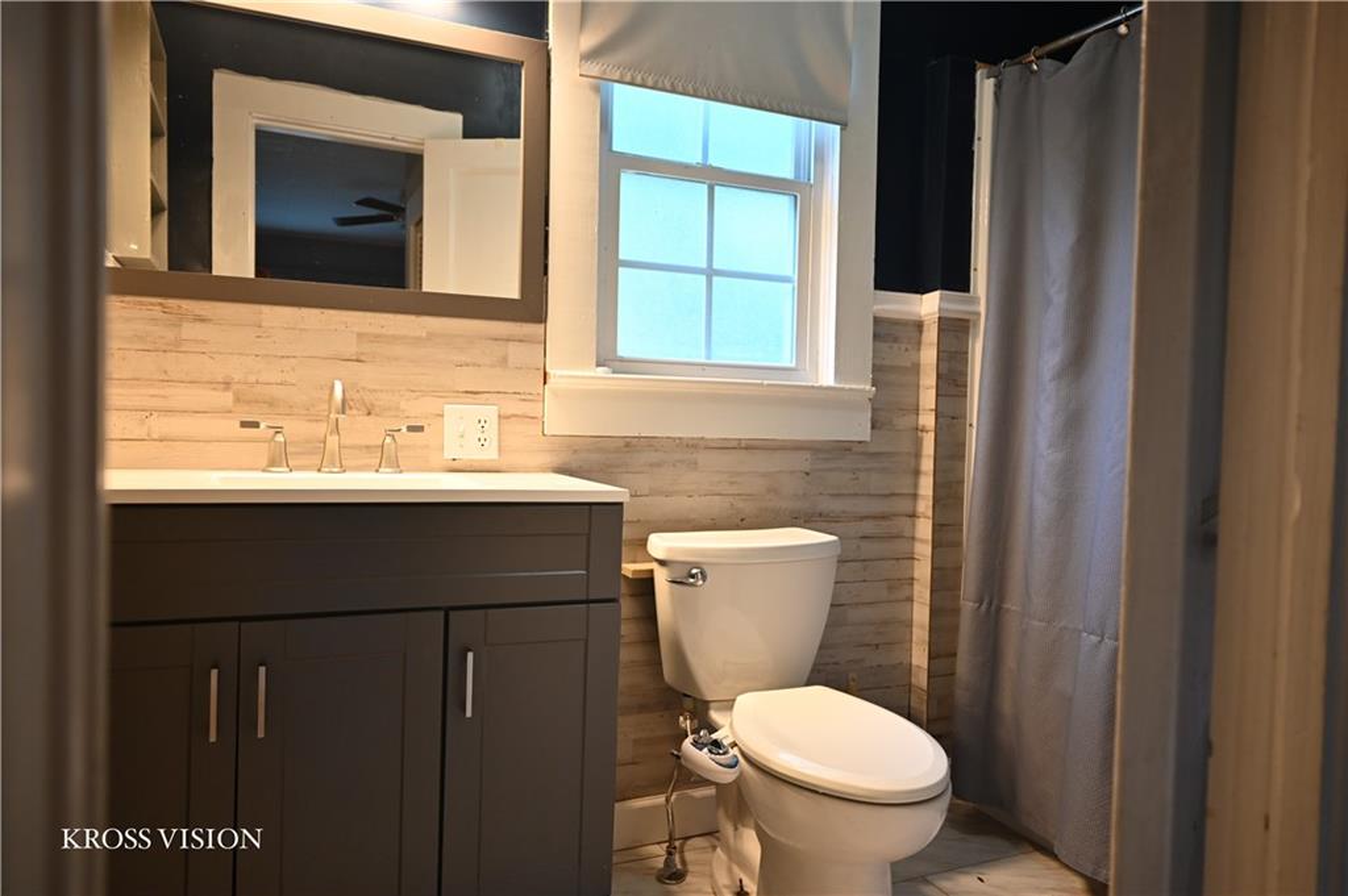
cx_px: 674
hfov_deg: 72.7
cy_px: 448
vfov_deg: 52.1
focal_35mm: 24
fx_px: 917
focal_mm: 24.5
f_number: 4
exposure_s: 1/40
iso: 1000
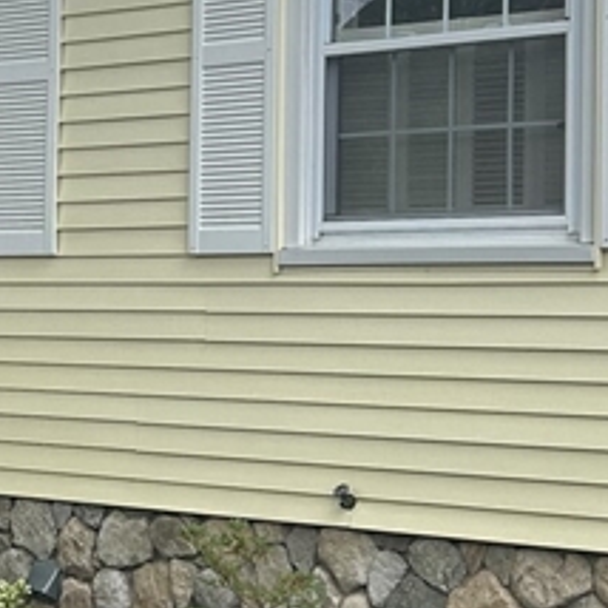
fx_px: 2186
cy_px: 210
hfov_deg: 15.2
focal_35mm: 110
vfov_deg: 15.8
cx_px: -165
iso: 50
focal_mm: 5.7
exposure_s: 1/1531
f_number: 1.5
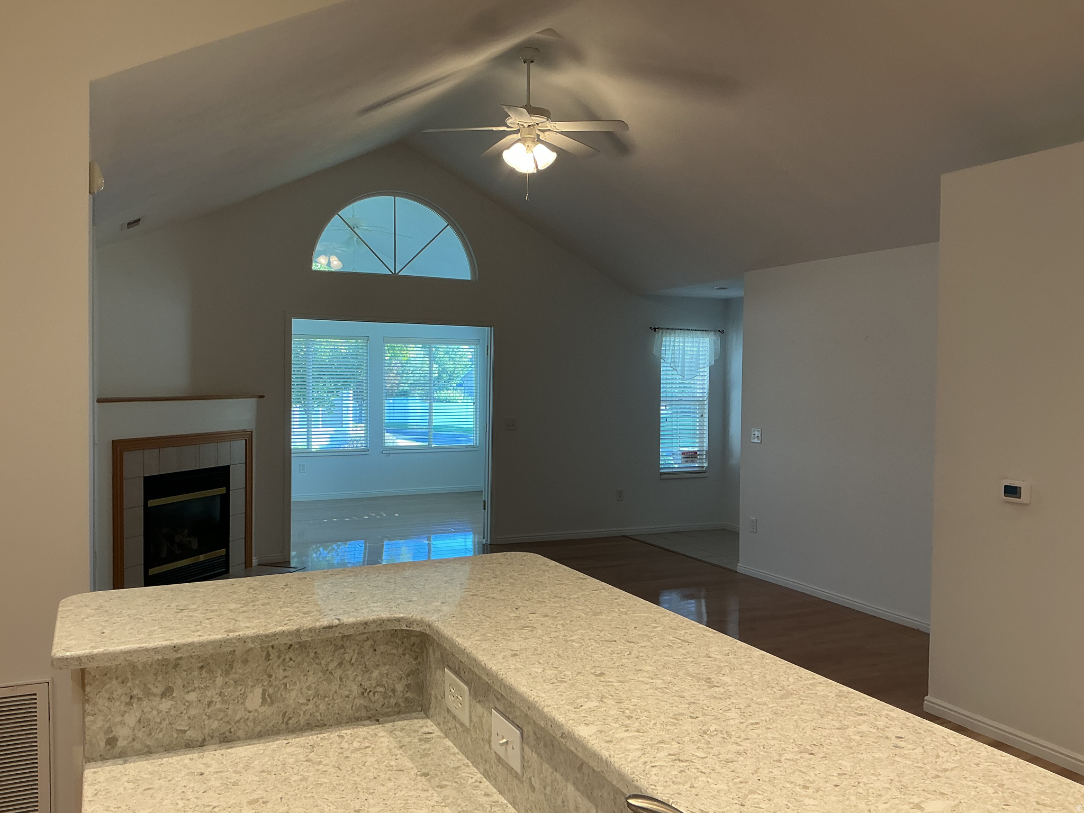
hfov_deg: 61.7
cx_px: 542
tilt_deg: -2.3
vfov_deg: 48.2
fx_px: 908
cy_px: 406
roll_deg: -1.1
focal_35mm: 29
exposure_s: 1/60
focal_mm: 3
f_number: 1.8
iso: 40
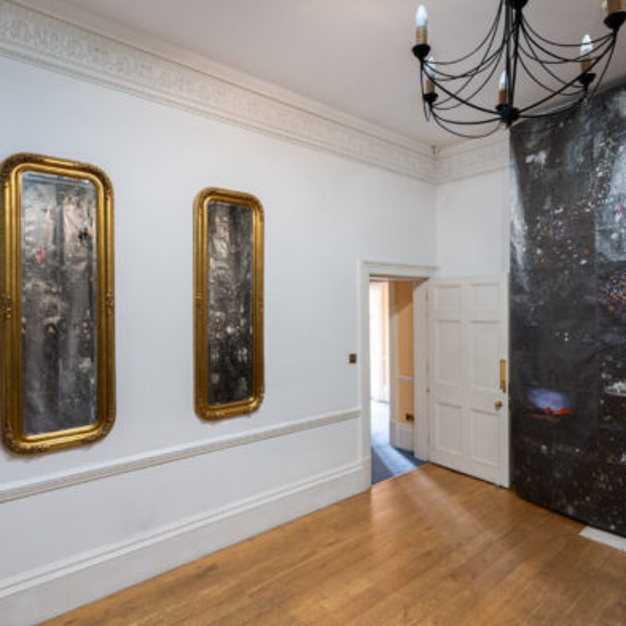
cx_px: 356
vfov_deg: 72.1
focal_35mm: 21
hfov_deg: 71.8
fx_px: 430
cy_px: 307
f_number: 13
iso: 200
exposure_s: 1/1.25
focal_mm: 16
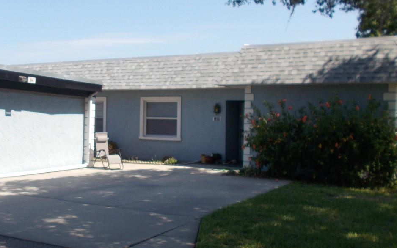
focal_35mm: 47
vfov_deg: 27.4
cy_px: 115
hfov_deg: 41.4
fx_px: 508
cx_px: 98
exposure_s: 1/100
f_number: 8
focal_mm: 4.6
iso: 80
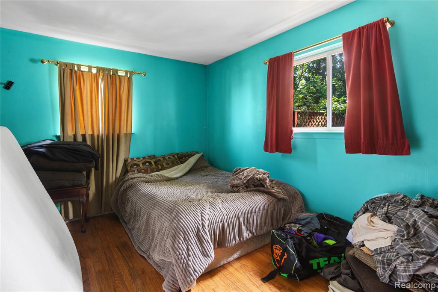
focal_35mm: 17
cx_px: 219
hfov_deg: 93.3
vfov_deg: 70.5
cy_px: 146
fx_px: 207
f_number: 9
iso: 400
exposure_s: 1/3
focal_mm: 17
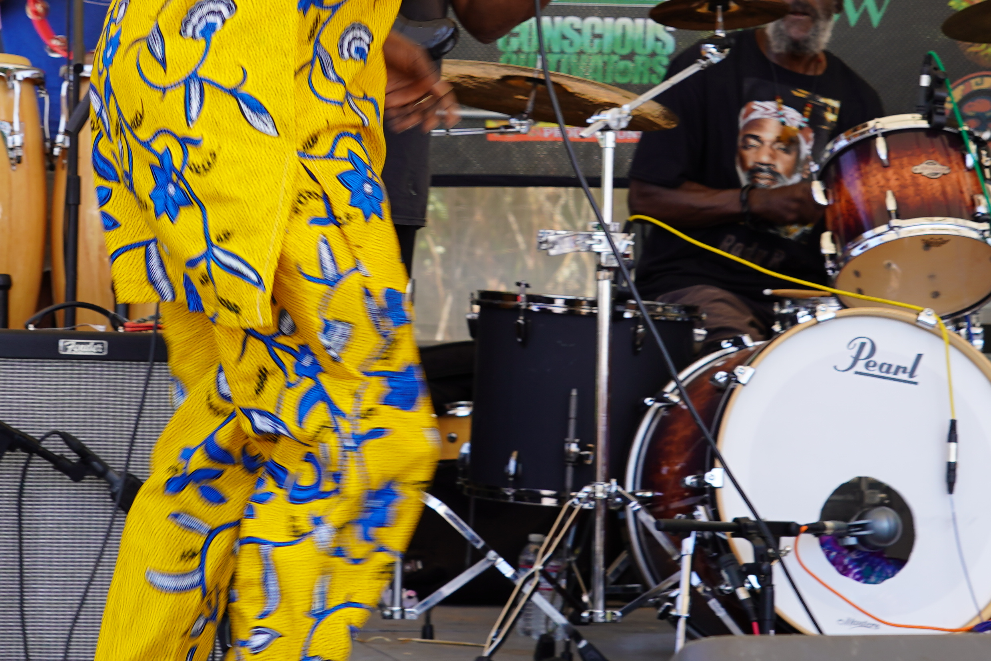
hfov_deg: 16.9
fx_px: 3331
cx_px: 331
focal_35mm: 121
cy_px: -17
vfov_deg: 11.2
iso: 100
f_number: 6.3
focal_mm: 50
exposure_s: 1/100
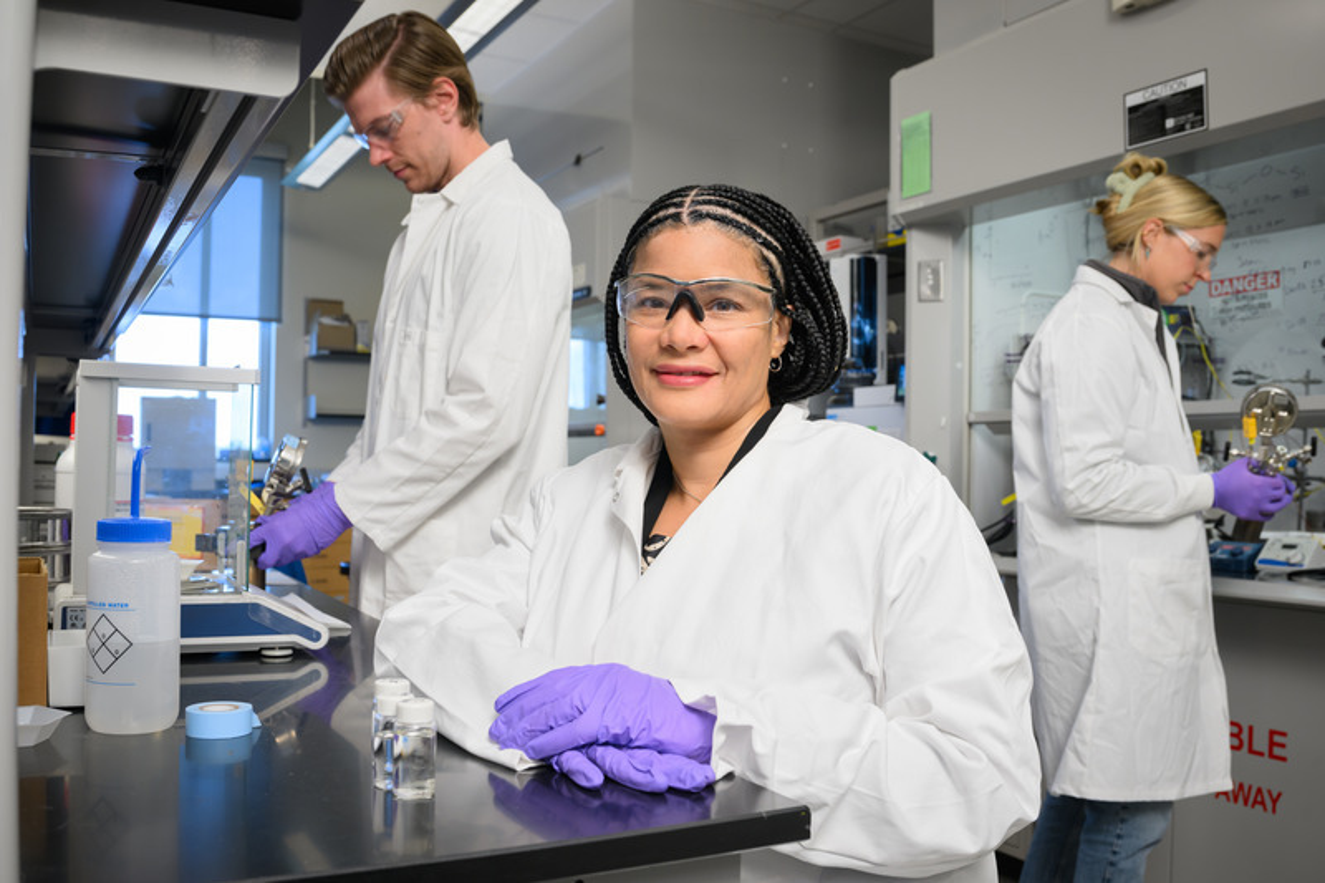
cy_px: 442
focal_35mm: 31
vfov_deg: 42.3
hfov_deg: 60.3
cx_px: 662
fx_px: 1141
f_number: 6.3
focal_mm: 31
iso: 800
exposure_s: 1/125
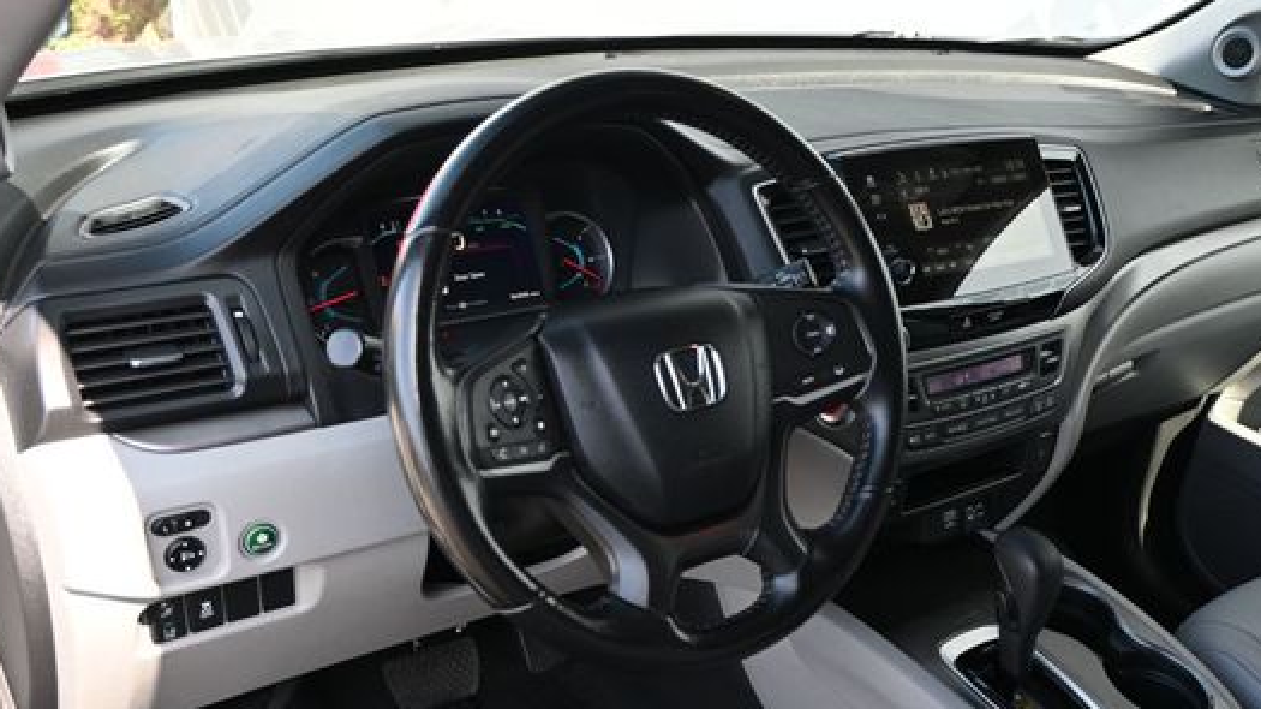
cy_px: 510
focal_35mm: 37
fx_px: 1248
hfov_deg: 53.5
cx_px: 699
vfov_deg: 31.3
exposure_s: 1/200
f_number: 3.8
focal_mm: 19.5
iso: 400
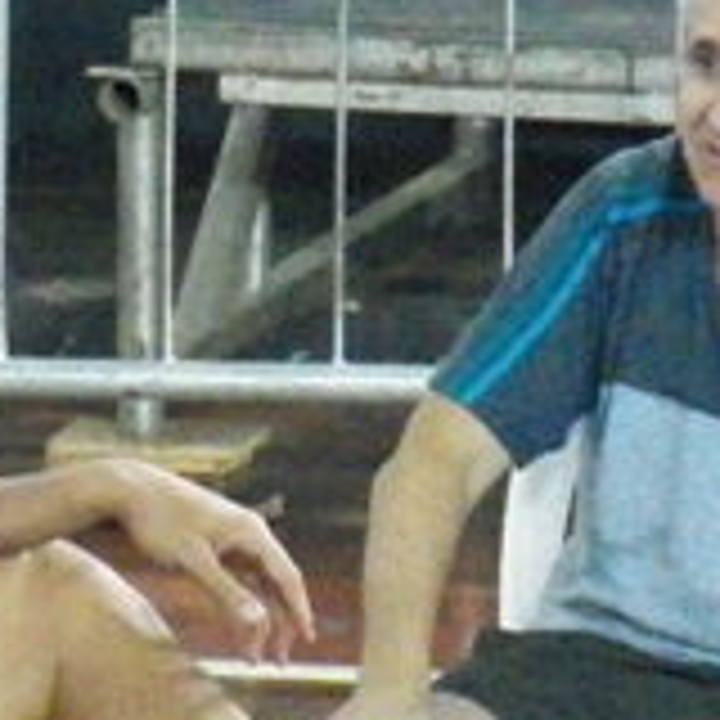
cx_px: 436
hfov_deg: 1.7
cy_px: 230
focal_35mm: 1011
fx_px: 23791
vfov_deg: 1.7
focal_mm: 41.1
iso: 3200
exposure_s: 1/100
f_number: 4
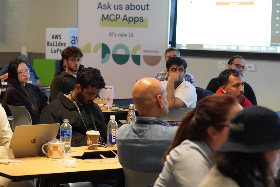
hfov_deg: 18.2
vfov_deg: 12.2
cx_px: 140
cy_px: 94
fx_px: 875
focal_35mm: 112
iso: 5000
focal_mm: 75
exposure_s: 1/160
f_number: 4
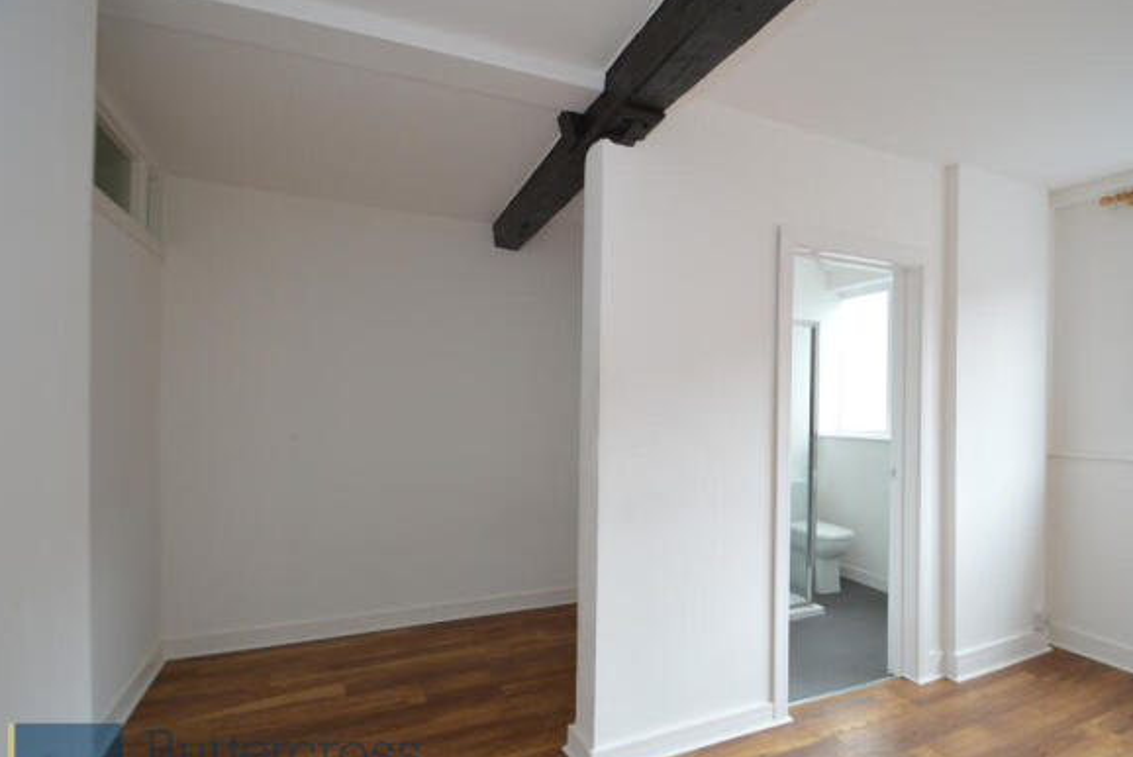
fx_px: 535
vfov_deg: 70.3
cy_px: 418
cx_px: 631
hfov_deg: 92.9
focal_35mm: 17
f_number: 4
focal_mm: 10
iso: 400
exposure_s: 1/60
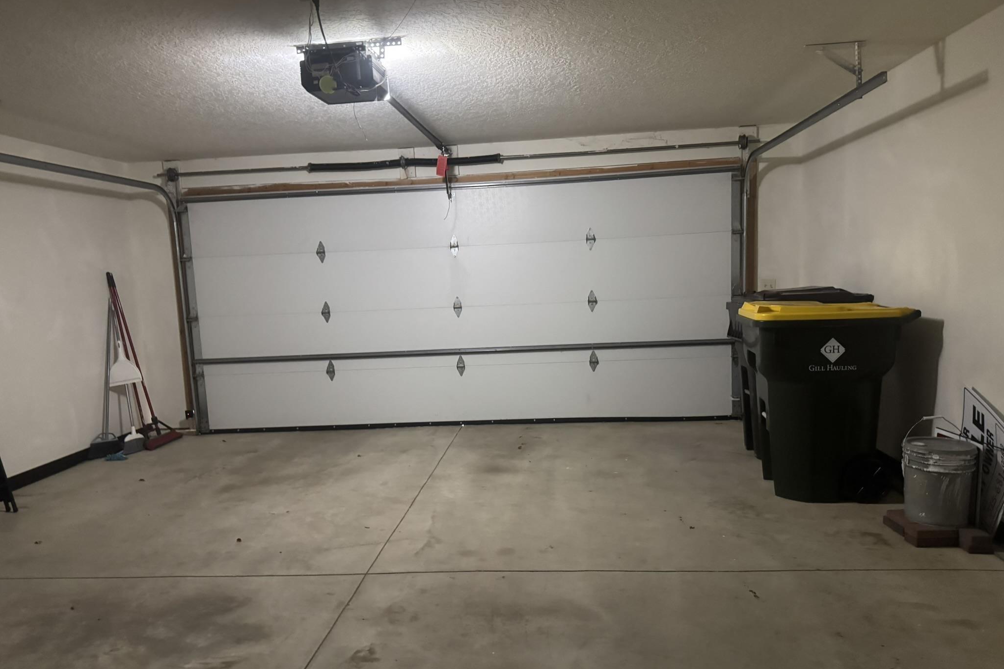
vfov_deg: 51.2
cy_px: 357
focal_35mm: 25
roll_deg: +2.8
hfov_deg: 71.5
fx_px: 697
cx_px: 502
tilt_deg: -8.1
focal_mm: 6.76
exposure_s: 1/40
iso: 1000
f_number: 1.78
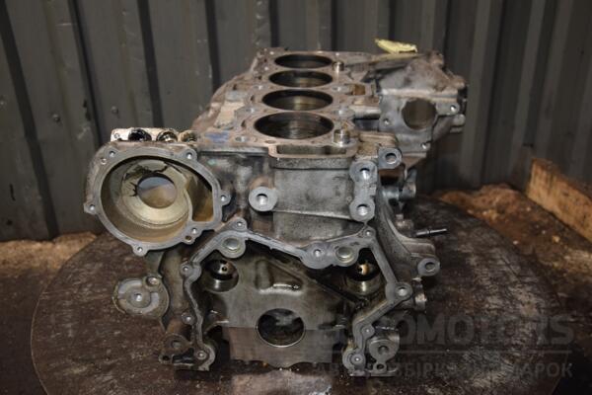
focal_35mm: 39
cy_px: 198
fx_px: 641
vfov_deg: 34.2
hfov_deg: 49.6
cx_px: 296
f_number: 5
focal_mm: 26
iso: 800
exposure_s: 1/60
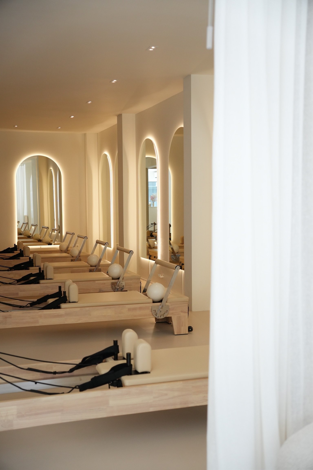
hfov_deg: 31.4
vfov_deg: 45.7
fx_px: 557
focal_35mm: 43
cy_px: 235
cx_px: 156
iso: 800
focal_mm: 28.5
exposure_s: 1/500
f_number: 2.8
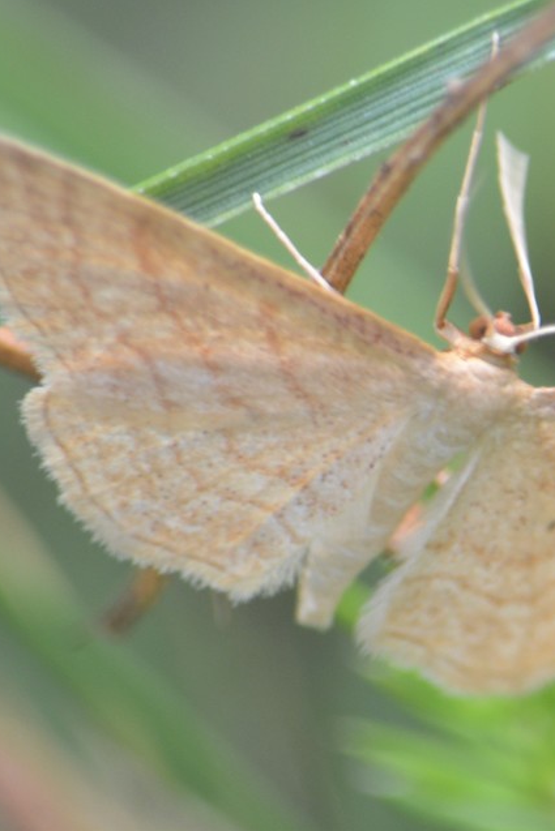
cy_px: 416
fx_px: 15669
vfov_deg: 3.0
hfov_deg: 2.0
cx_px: 448
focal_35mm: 678
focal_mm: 300
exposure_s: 1/125
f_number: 5.6
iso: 400
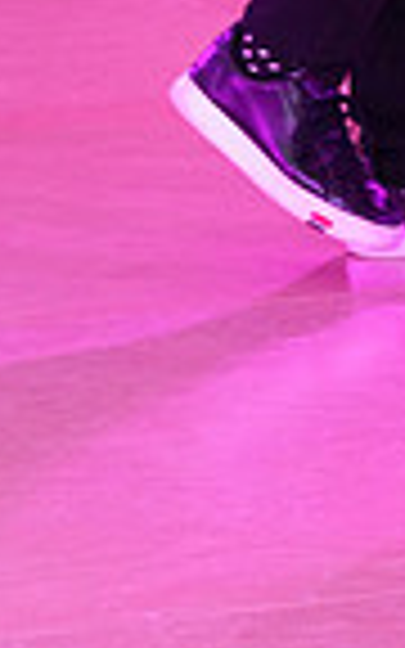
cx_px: 727
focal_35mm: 267
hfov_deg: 4.9
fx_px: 4715
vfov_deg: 7.6
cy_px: -572
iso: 2500
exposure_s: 1/250
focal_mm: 65
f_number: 5.6
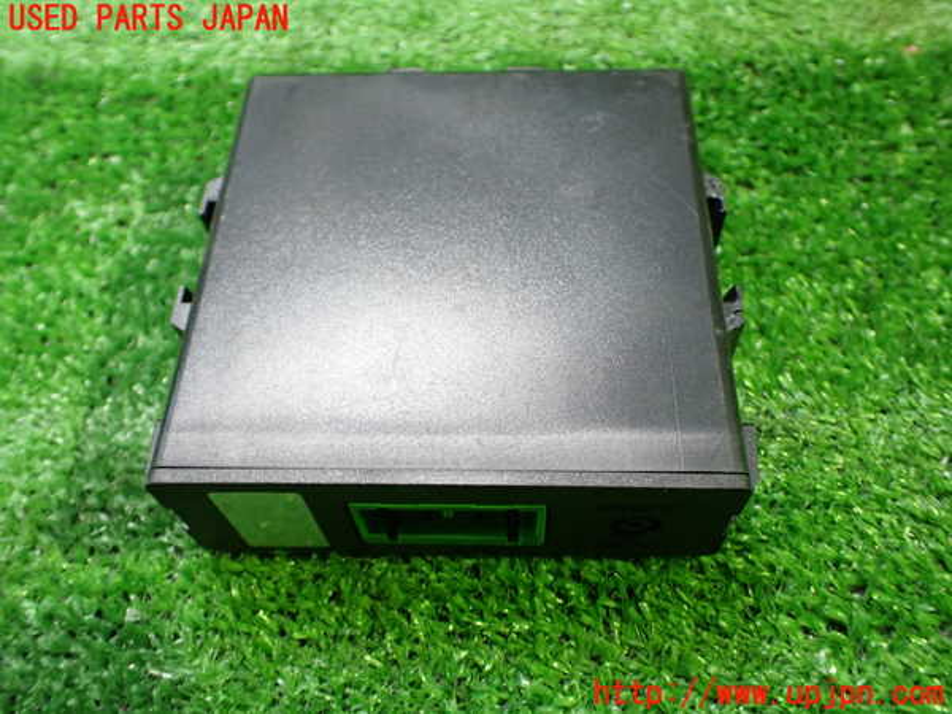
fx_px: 825
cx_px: 476
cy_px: 357
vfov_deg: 46.8
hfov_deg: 60.0
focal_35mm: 30
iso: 800
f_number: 2.3
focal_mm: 5.4
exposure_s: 1/60
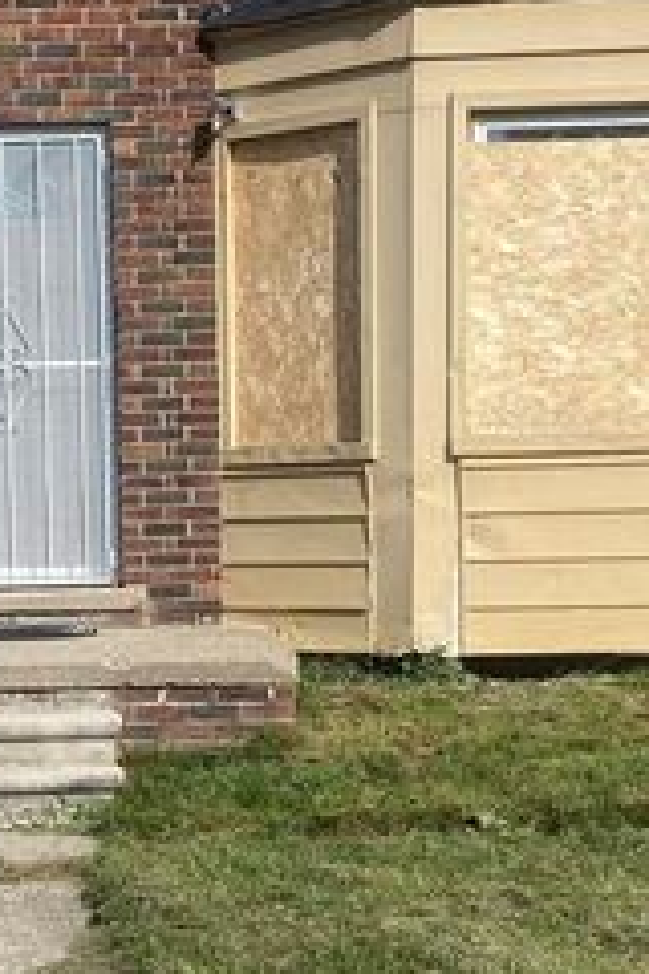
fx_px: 2028
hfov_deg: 18.0
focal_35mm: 75
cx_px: 110
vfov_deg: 26.7
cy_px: 692
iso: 32
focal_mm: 4.25
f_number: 1.8
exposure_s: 1/2410
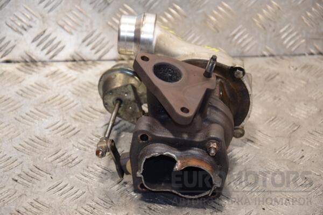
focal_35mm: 120
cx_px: 162
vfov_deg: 11.4
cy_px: 108
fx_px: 1077
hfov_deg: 17.1
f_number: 5.3
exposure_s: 1/125
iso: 800
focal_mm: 80
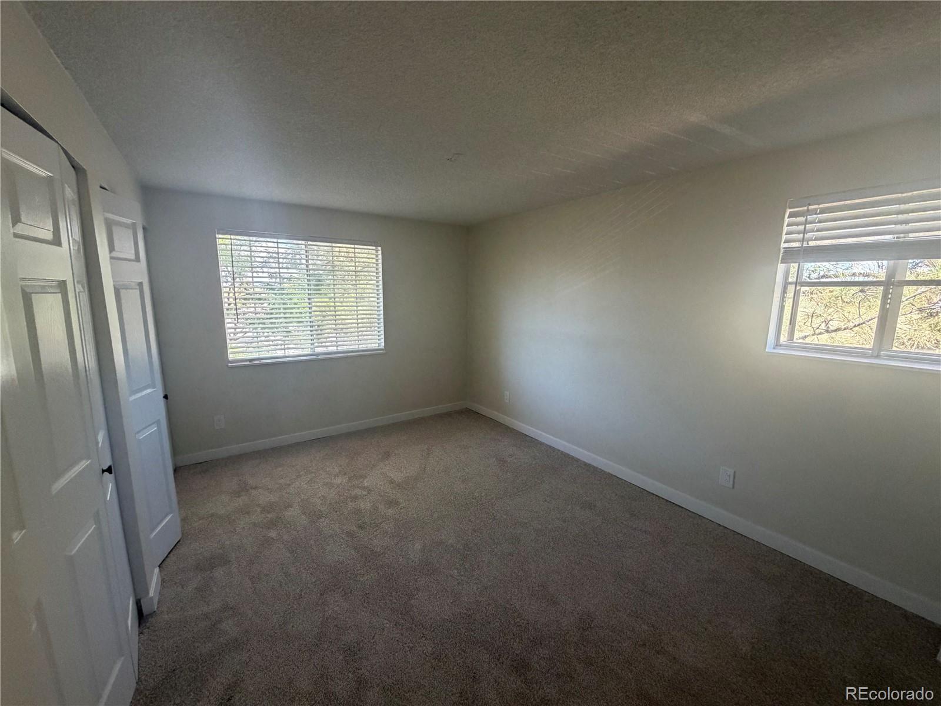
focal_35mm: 14
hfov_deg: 102.1
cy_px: 353
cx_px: 470
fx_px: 381
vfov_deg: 85.7
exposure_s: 1/121
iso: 320
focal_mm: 2.22
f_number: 2.2
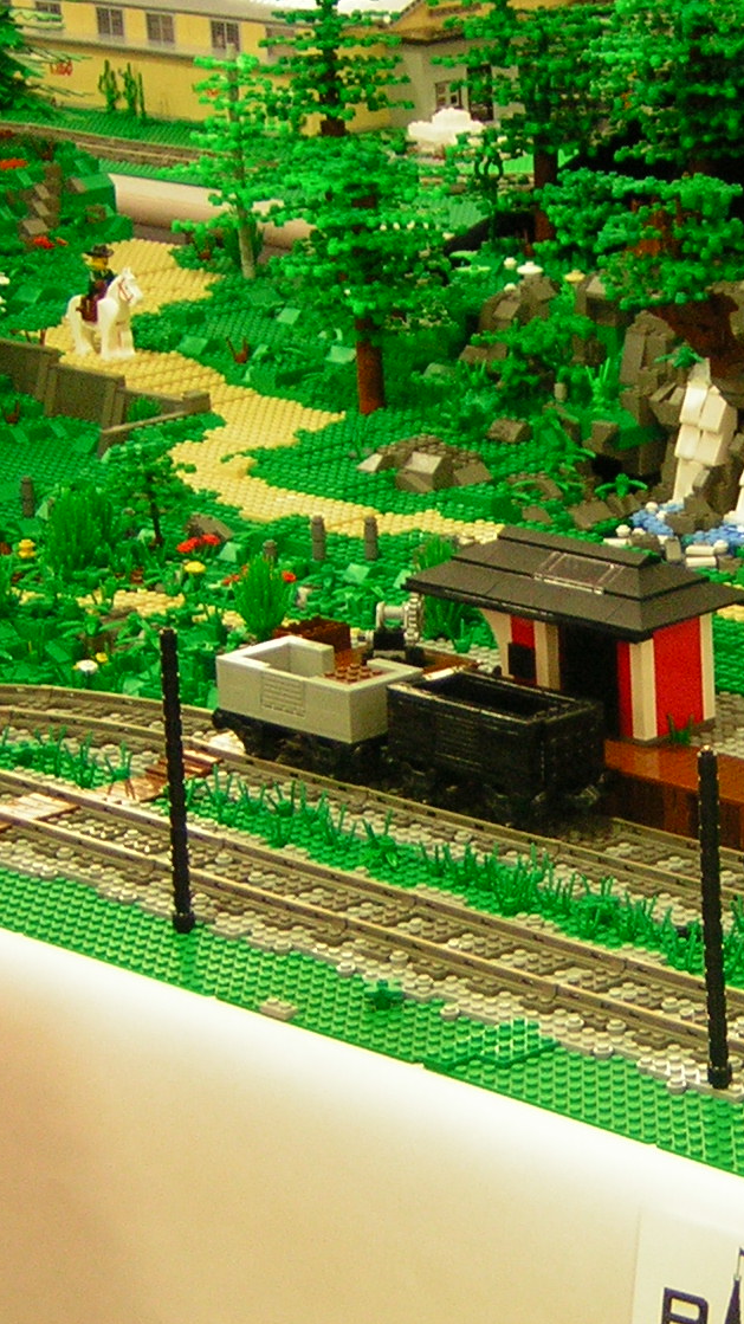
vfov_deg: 17.9
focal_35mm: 120
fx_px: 4211
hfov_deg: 10.0
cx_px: 757
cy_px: 644
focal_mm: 10.1
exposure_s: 1/5.5
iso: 115
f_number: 3.9
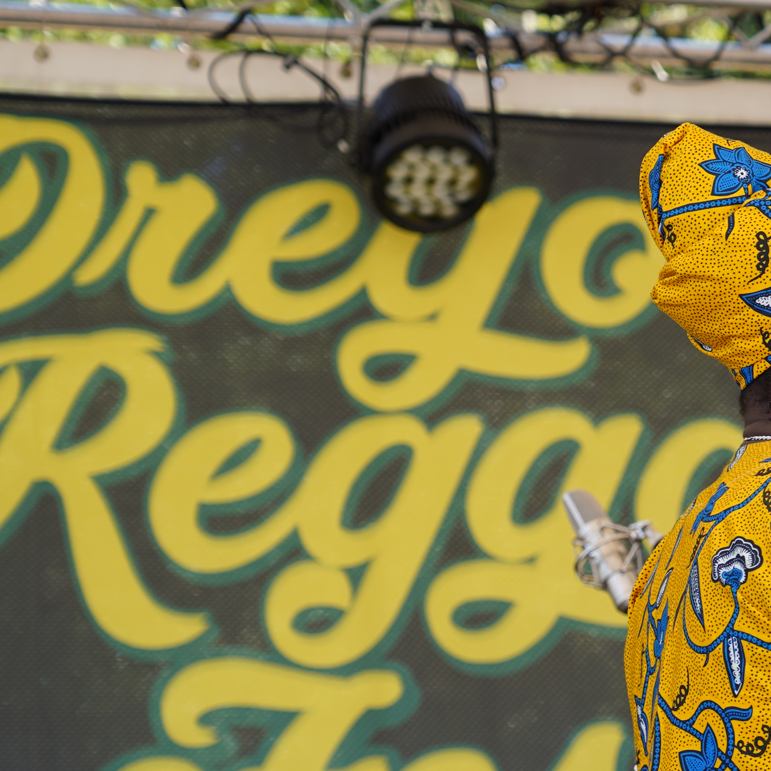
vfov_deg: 10.2
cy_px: 464
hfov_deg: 10.1
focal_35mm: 172
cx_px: 774
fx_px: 4334
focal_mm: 76
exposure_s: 1/200
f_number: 4.5
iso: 100
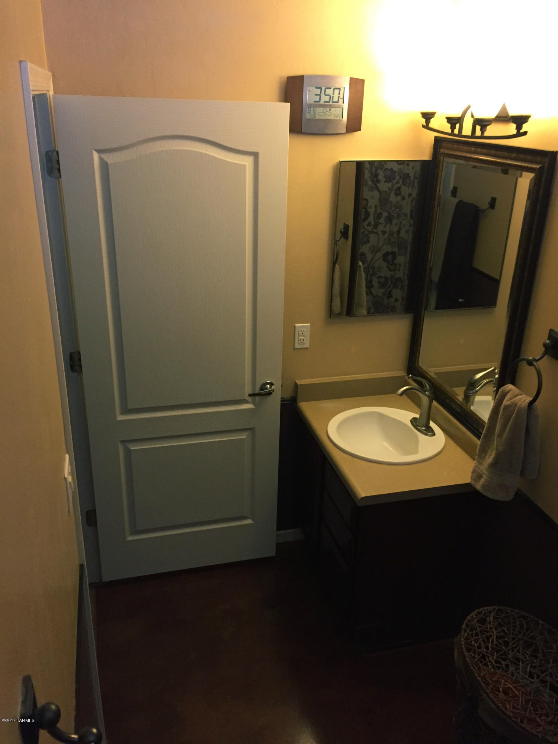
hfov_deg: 48.2
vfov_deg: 61.7
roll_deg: -2.9
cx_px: 279
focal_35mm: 29
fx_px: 623
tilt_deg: -22.4
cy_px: 372
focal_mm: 4.15
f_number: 2.2
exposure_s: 1/30
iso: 160
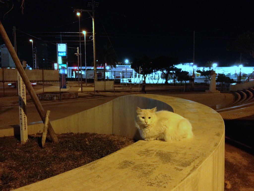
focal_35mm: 35
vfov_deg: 40.7
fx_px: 257
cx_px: 127
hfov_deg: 52.6
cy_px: 96
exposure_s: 1/15
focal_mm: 4.28
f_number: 2.4
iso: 500
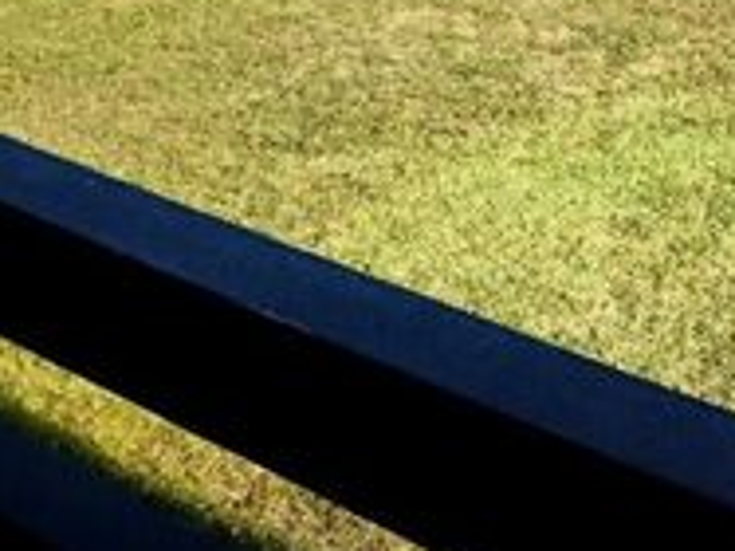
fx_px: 1889
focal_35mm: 89
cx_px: 1128
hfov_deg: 19.1
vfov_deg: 14.9
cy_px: -370
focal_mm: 3.98
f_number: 1.8
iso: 20
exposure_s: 1/200
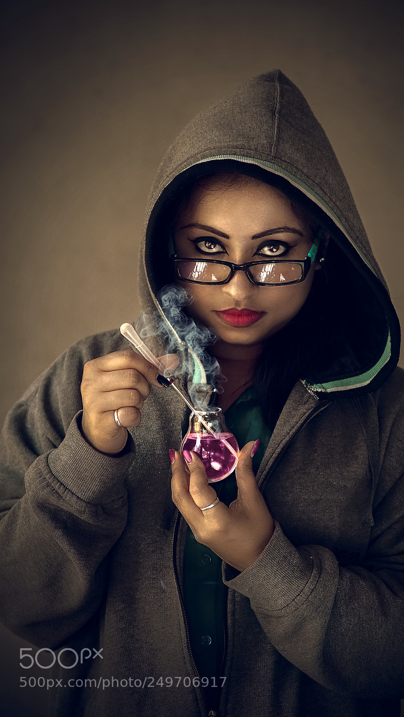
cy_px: 358
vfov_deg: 19.5
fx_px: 2094
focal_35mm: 110
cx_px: 230
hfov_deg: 11.0
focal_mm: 70
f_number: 3.2
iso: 200
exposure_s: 1/125
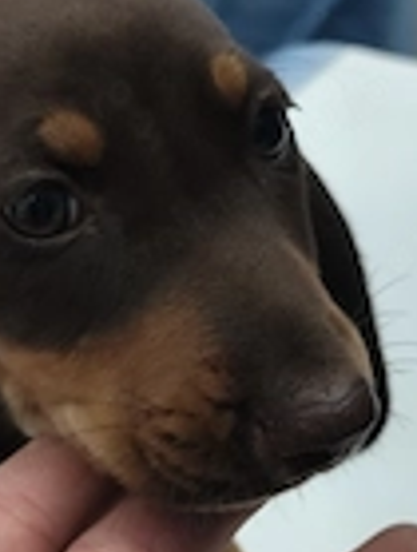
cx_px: 159
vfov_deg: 14.9
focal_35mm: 132
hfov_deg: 11.3
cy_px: 242
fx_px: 2110
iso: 200
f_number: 1.65
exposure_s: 1/33.3
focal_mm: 6.19
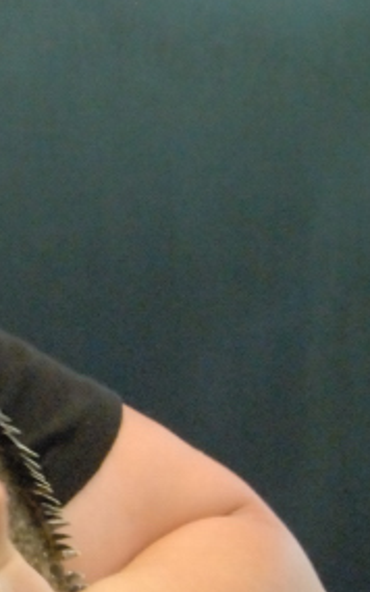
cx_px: -259
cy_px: 445
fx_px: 2906
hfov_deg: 7.1
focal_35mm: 180
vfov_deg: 11.6
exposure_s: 1/60
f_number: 4
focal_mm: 26
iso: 1600
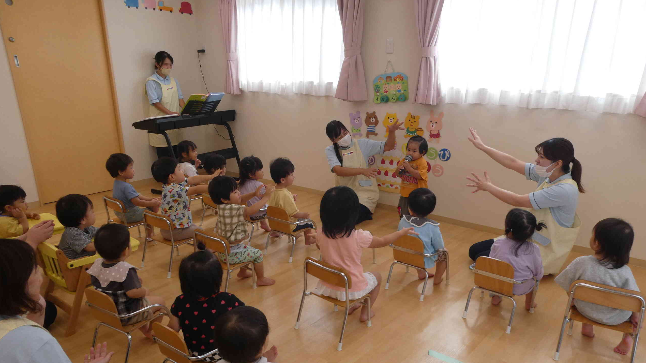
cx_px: 328
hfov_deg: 69.9
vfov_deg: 42.5
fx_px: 462
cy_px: 232
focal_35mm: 27
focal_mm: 4.3
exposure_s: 1/60
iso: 125
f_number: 3.3
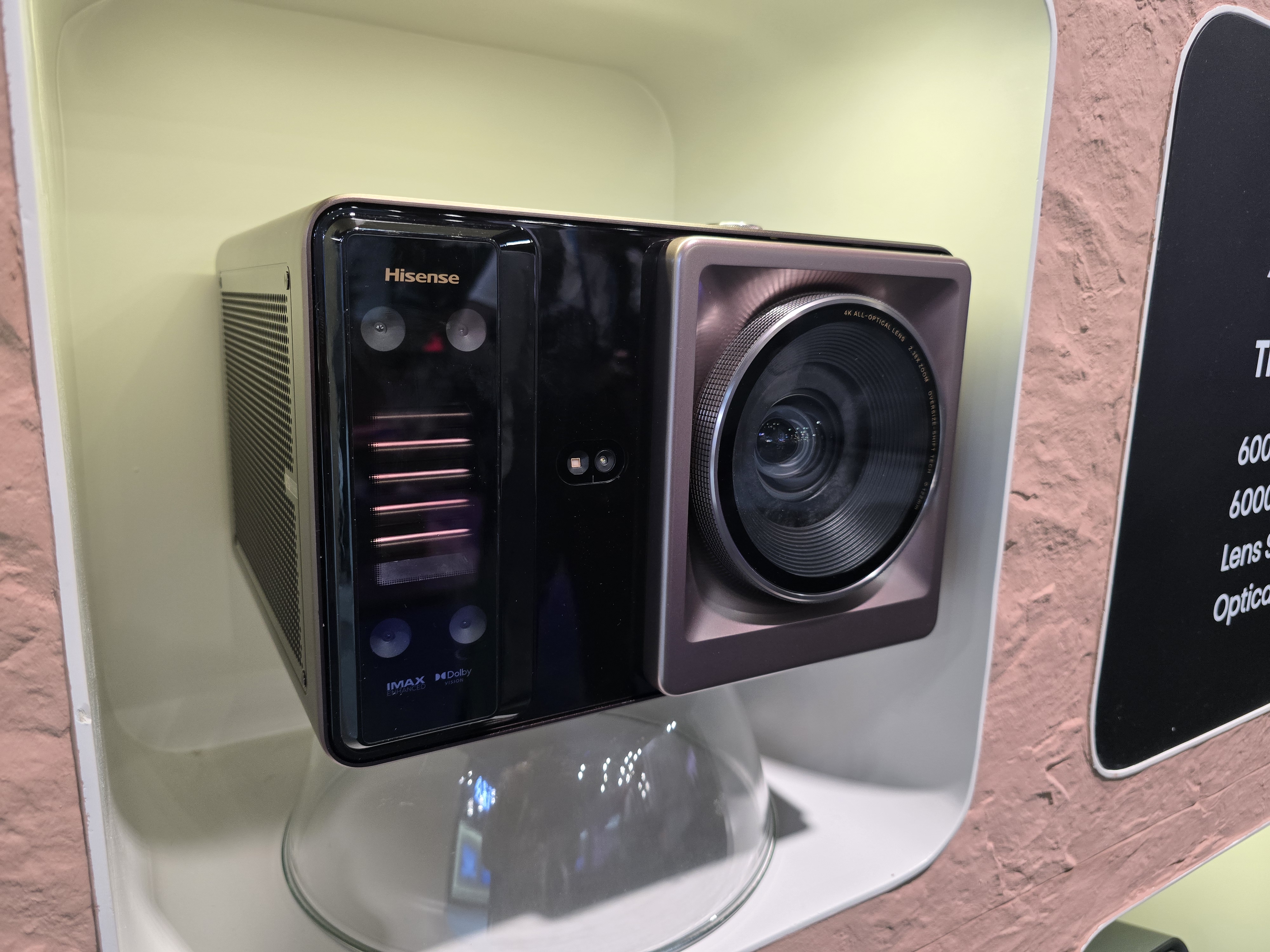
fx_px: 844
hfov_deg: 73.9
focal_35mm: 23
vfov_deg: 58.9
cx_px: 635
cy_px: 476
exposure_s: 1/120
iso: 250
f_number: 1.7
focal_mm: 6.3
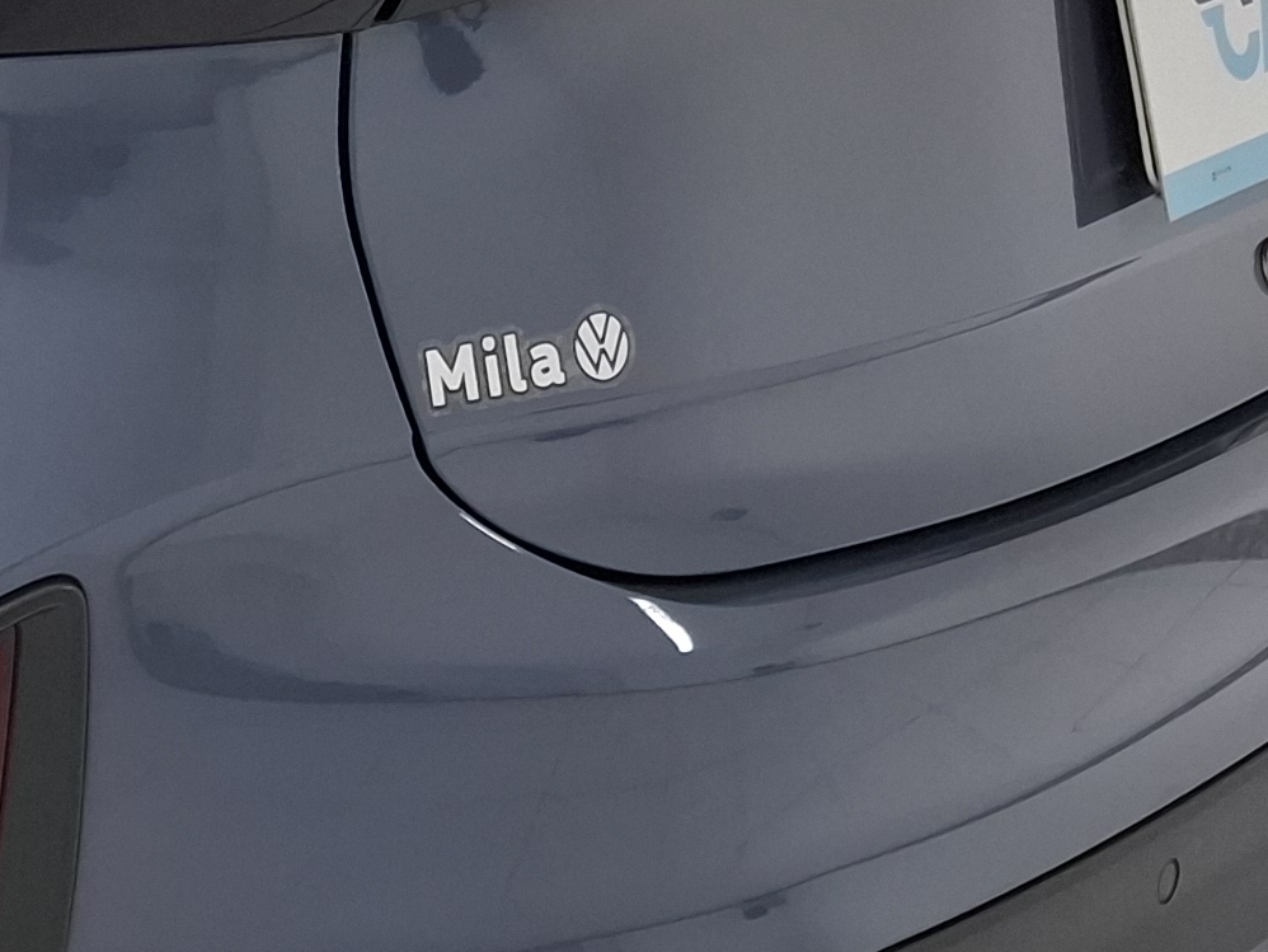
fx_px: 3444
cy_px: 346
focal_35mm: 94
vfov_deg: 15.7
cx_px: -687
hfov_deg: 18.3
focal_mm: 5.54
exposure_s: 1/40
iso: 250
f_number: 1.8
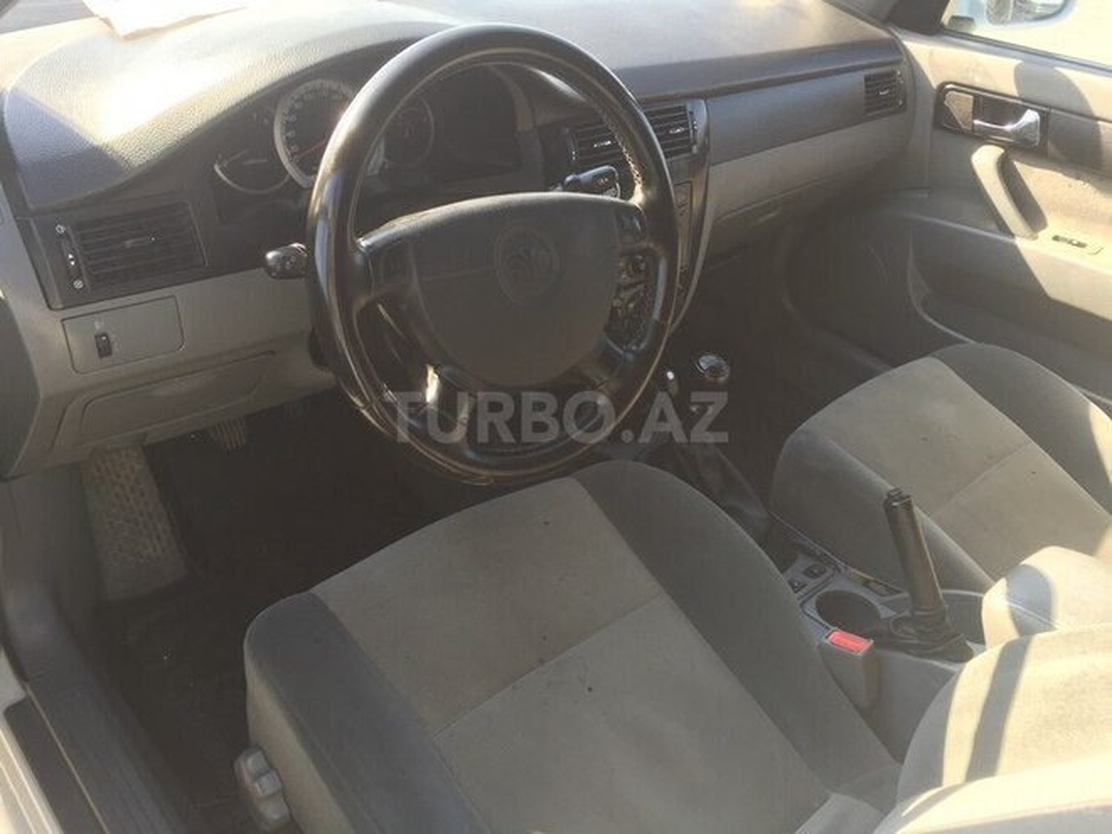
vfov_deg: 48.2
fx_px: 932
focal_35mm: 29
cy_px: 417
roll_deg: -3.9
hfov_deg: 61.7
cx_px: 556
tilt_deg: -35.1
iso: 32
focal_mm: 4.15
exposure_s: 1/100
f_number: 2.2
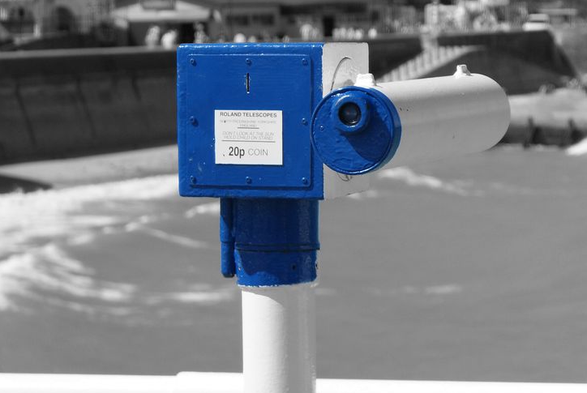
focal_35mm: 174
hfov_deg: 11.8
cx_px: 472
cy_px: 113
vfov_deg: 7.9
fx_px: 2841
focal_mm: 70
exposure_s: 1/250
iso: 100
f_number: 8
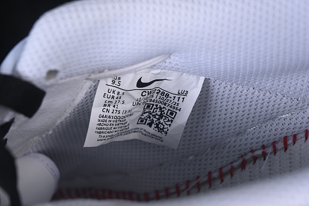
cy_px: 103
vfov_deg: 18.2
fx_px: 644
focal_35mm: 75
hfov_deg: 27.0
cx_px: 154
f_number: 6.3
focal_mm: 50
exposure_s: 1/60
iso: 160
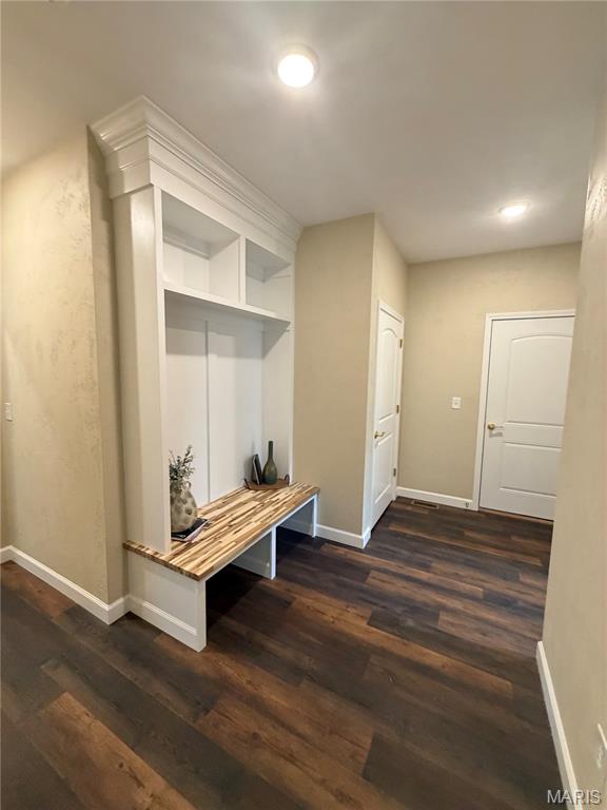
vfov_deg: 102.1
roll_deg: +0.4
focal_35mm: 14
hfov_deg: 85.7
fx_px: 327
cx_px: 304
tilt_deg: -6.4
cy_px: 405
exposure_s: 1/60
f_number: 2.2
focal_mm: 2.22
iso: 400
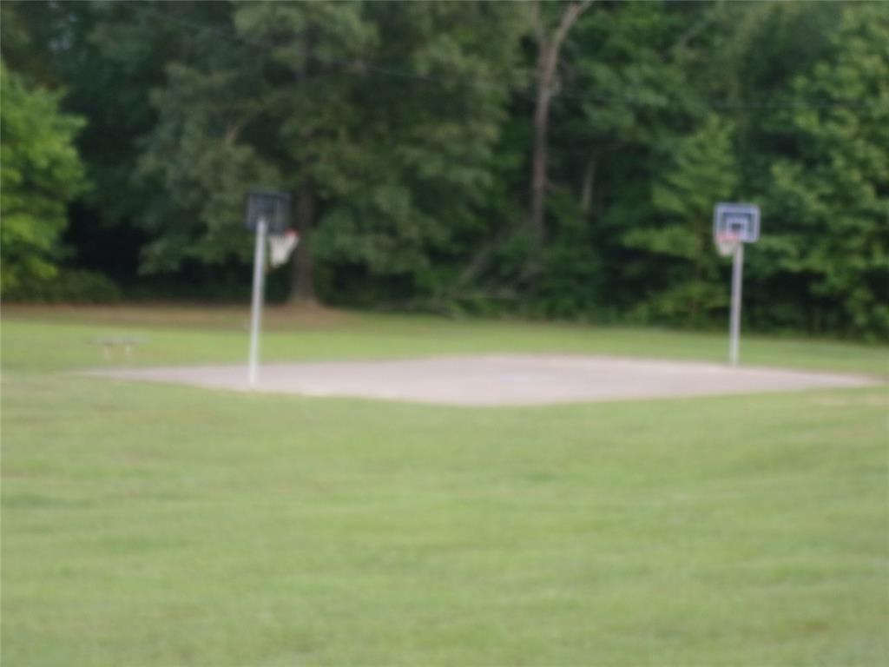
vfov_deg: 13.2
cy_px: 334
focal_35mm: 112
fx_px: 2876
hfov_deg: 17.6
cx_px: 444
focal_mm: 20.1
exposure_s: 1/40
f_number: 5.3
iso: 89
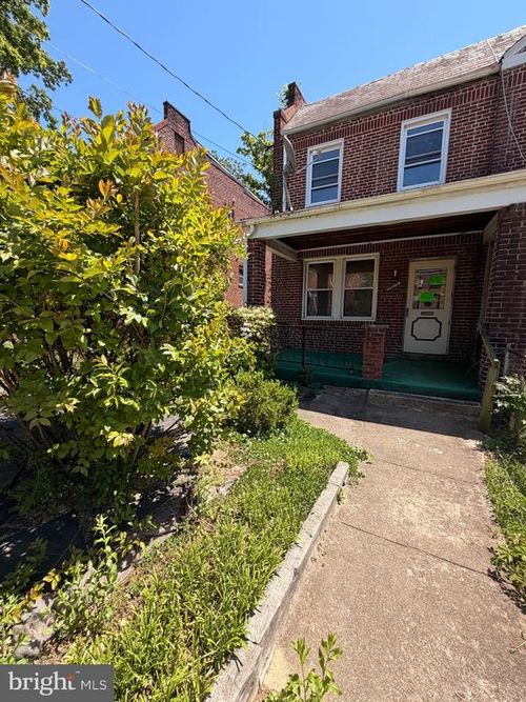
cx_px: 263
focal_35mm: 14
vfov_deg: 102.1
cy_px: 351
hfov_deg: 85.7
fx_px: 284
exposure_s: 1/672
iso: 40
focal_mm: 2.22
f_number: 2.2
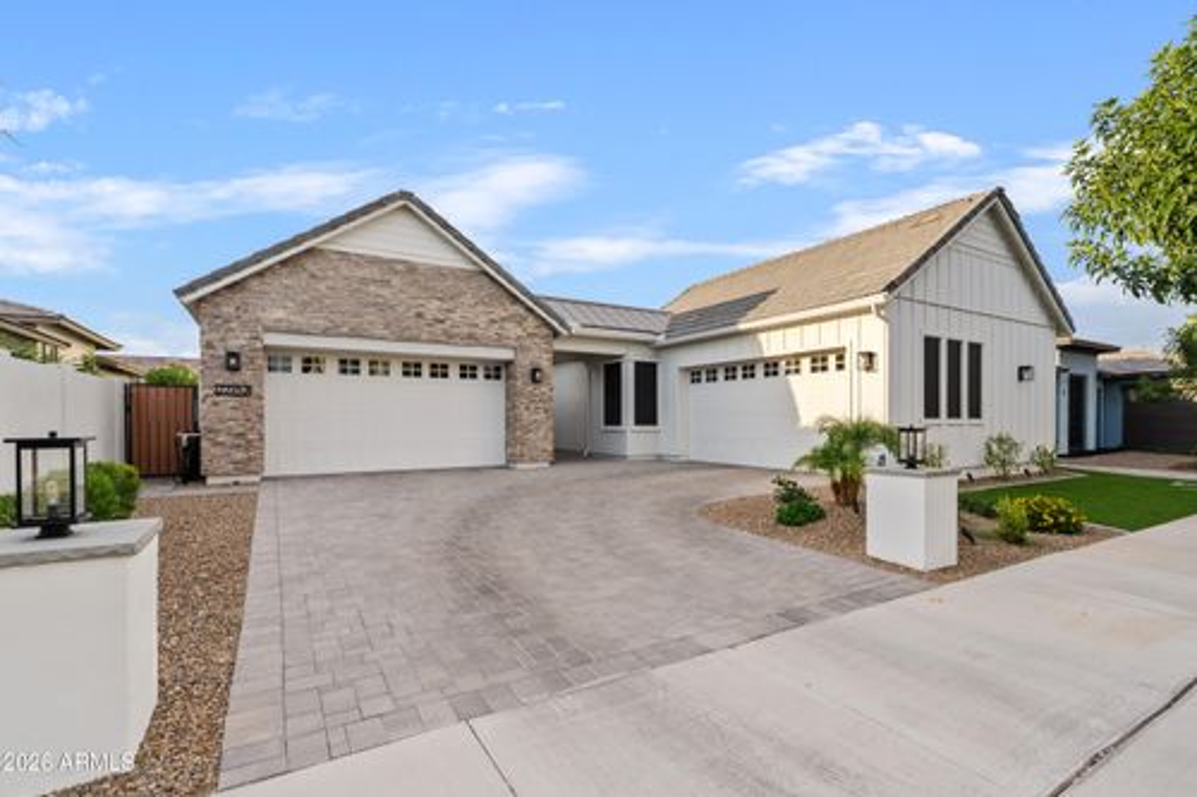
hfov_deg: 96.8
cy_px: 398
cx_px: 598
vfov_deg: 73.7
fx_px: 532
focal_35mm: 16
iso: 100
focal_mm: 16
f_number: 8
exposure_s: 1/25
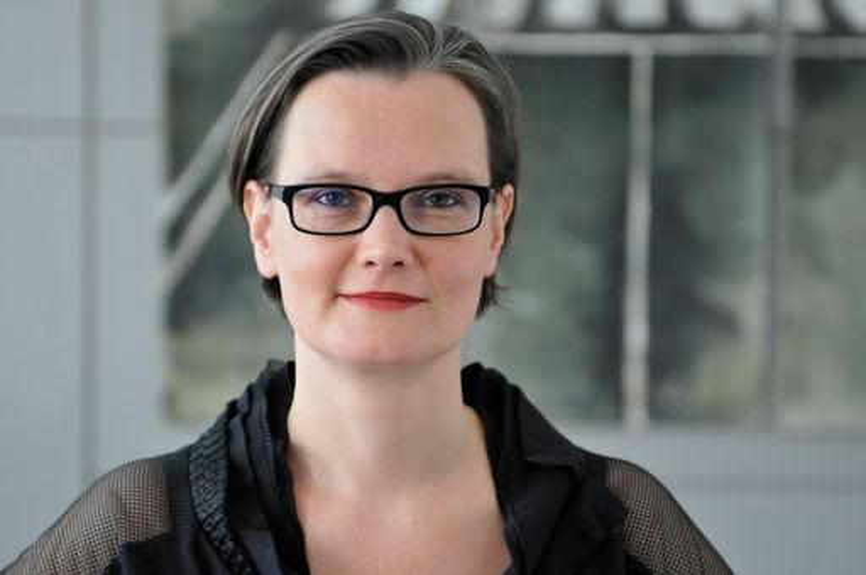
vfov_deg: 13.0
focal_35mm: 105
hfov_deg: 19.5
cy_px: 288
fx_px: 2523
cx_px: 433
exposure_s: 1/160
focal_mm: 70
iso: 800
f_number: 2.8
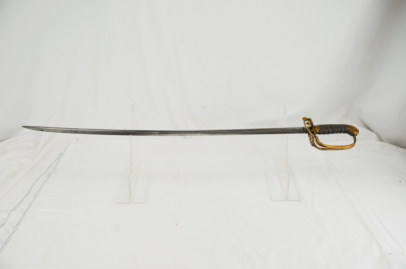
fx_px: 304
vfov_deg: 47.7
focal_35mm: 27
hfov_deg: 67.5
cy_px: 134
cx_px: 203
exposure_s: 1/160
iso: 200
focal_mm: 18
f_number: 6.3
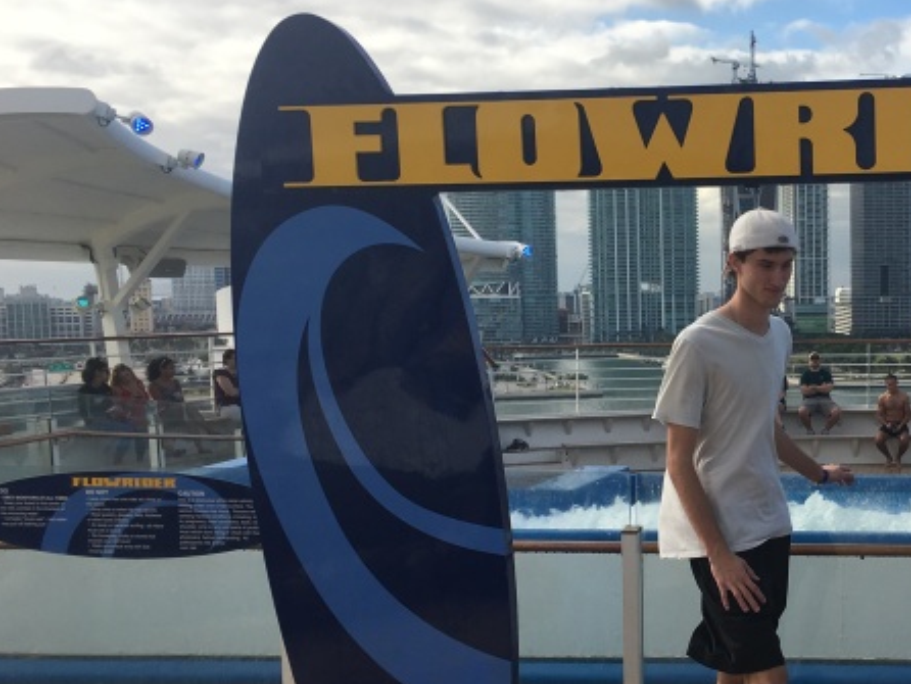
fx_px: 1369
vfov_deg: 27.9
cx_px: 803
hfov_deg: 34.9
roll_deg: +1.8
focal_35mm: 52
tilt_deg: -6.1
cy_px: 433
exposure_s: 1/1451
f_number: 2.2
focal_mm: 4.15
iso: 25
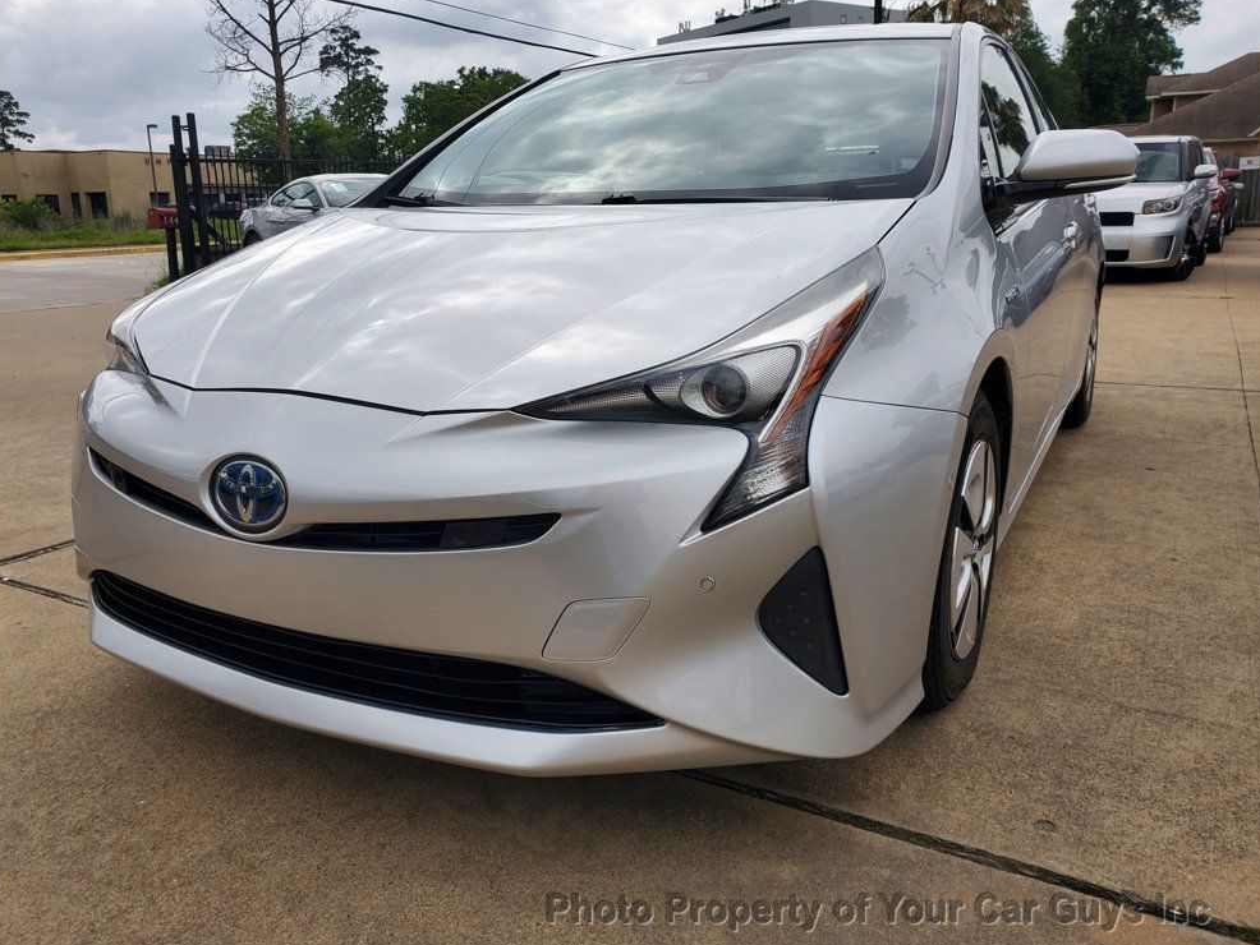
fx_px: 983
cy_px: 462
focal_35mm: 27
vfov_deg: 51.4
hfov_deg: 65.3
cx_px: 624
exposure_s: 1/1591
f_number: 2.4
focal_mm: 4.3
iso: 50
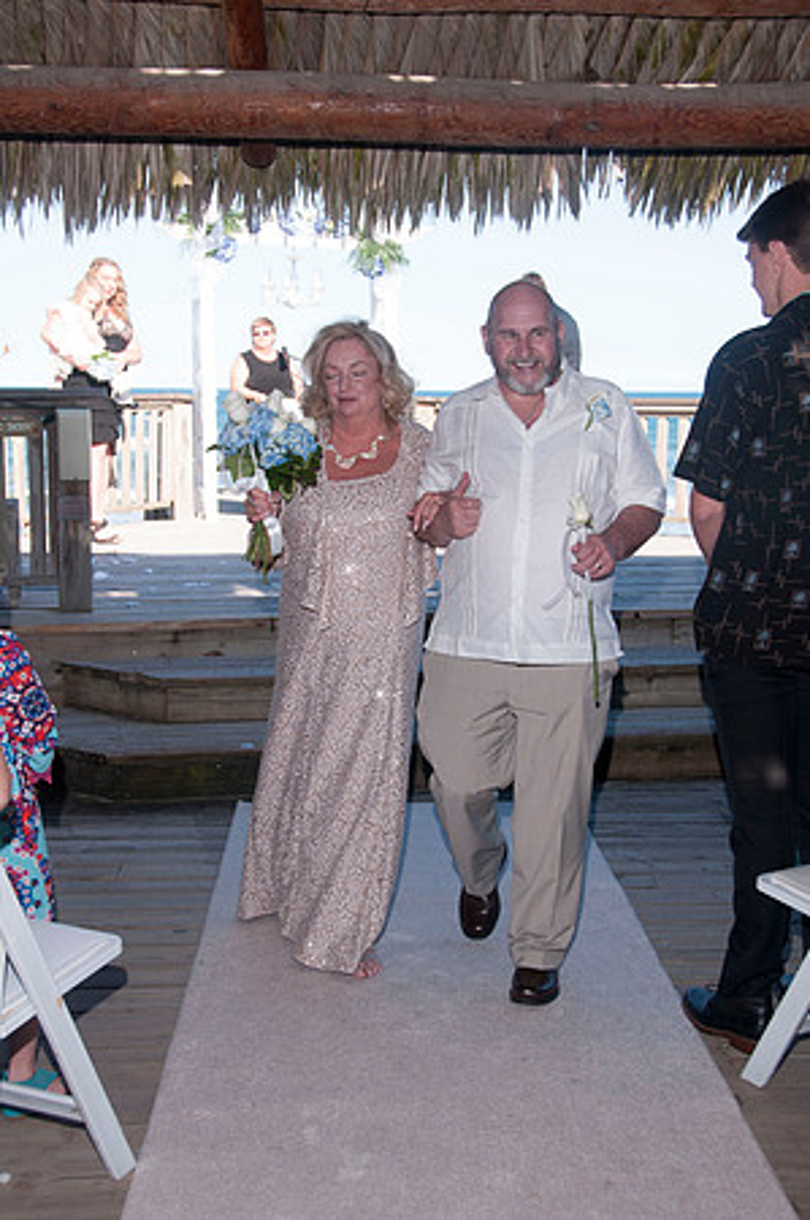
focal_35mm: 46
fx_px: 1573
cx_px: 405
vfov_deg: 42.4
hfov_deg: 28.9
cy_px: 610
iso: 100
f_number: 5.6
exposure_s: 1/250
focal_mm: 31
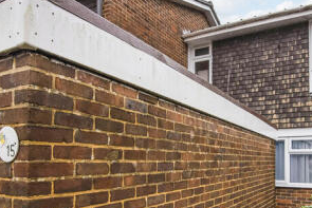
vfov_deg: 41.4
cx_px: 190
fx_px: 269
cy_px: 150
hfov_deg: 59.7
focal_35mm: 31
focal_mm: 14
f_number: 7.1
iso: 400
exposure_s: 1/200
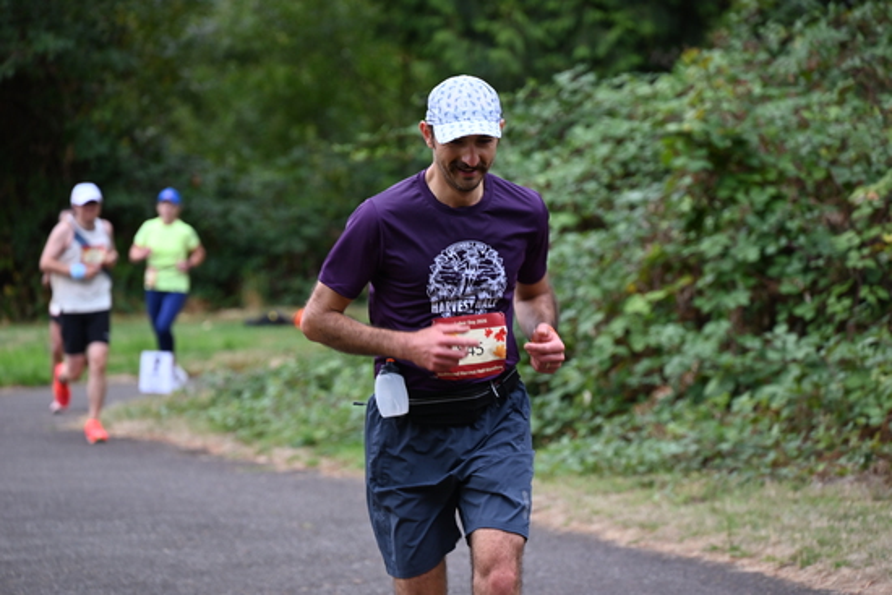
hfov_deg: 10.3
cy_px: 298
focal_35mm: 200
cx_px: 446
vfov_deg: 6.9
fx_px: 4957
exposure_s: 1/250
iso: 640
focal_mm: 200
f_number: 6.3
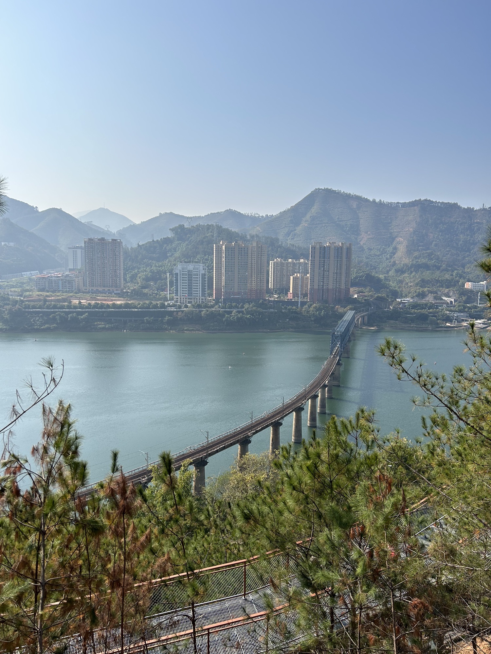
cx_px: 246
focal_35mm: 26
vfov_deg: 67.3
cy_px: 327
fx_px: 492
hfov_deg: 53.1
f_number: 1.5
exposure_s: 1/6211
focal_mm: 5.7
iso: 50
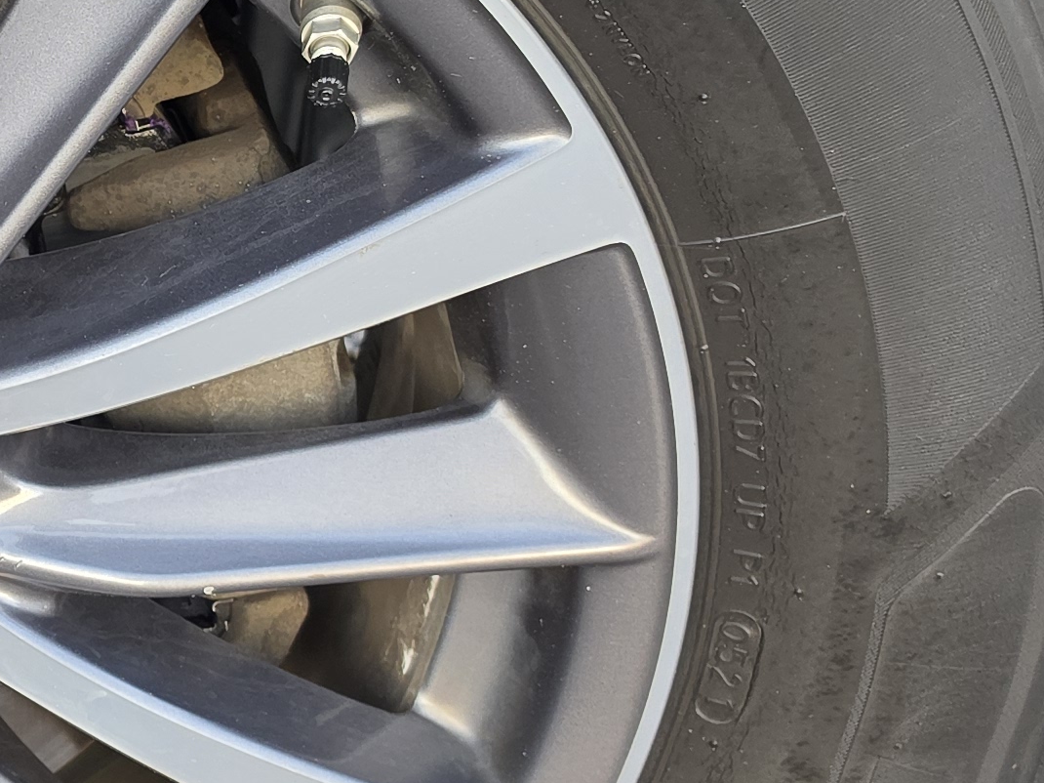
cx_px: -453
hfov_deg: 20.1
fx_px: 2593
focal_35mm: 86
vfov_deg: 17.2
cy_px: 329
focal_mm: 6.5
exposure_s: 1/180
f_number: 1.4
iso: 125
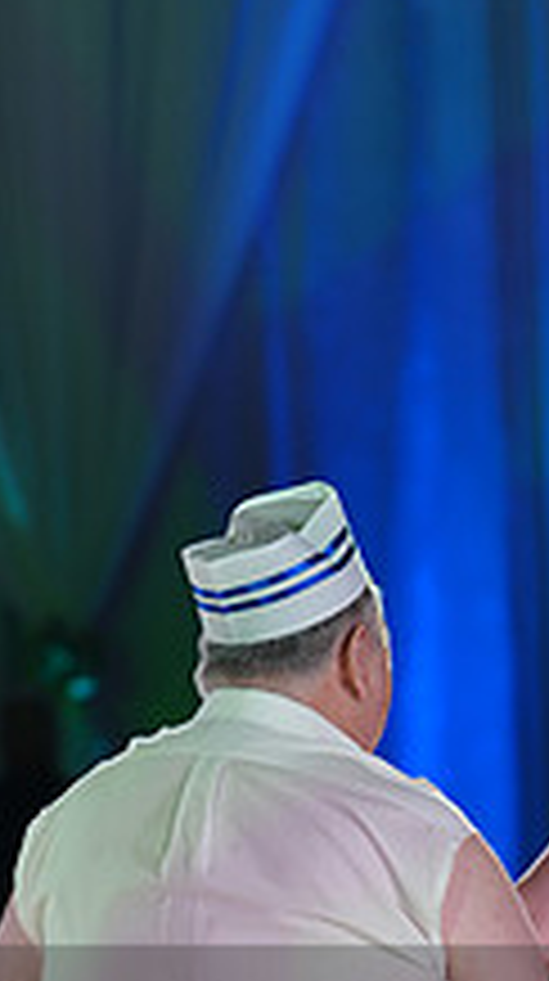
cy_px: 1098
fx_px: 8703
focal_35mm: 335
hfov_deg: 3.6
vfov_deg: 6.4
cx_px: 610
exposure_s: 1/250
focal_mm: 120
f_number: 2.8
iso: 500
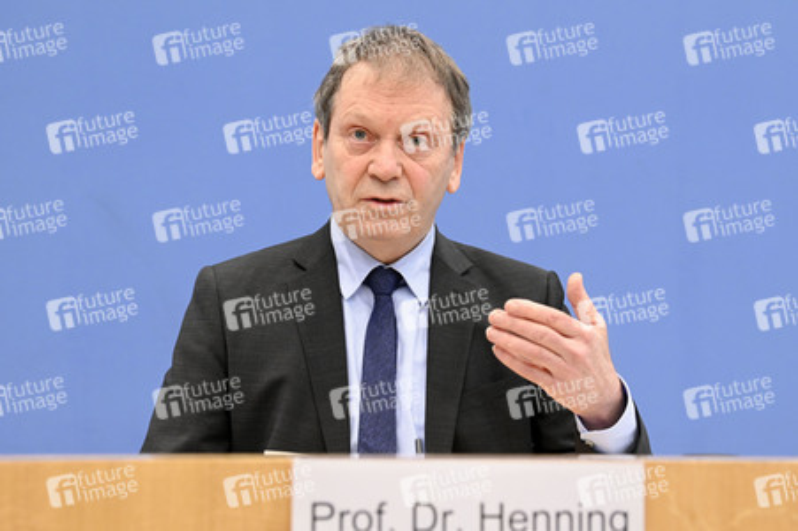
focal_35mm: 86
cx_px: 399
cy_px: 266
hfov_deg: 23.7
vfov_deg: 15.9
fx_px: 1905
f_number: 5
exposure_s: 1/400
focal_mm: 86
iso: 3200
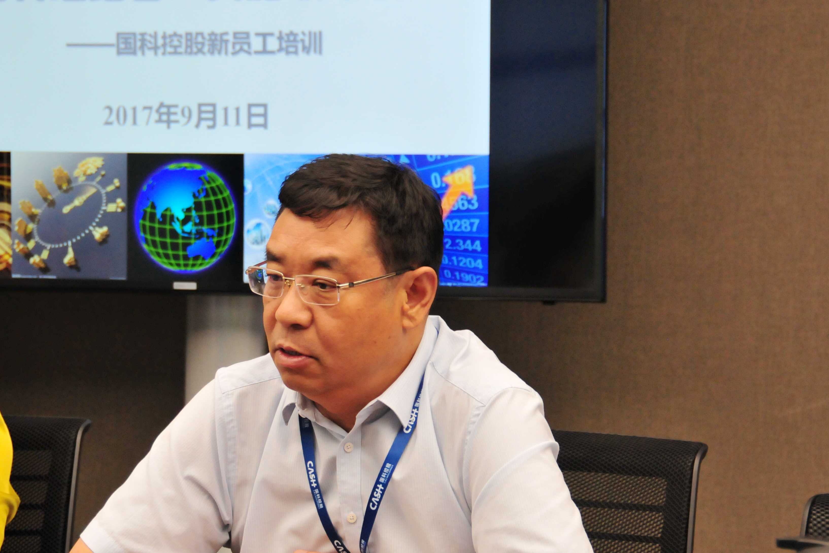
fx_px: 2245
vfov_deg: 14.0
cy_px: 276
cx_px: 414
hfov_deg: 20.9
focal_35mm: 98
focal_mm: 65
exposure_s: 1/200
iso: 1250
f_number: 5.6
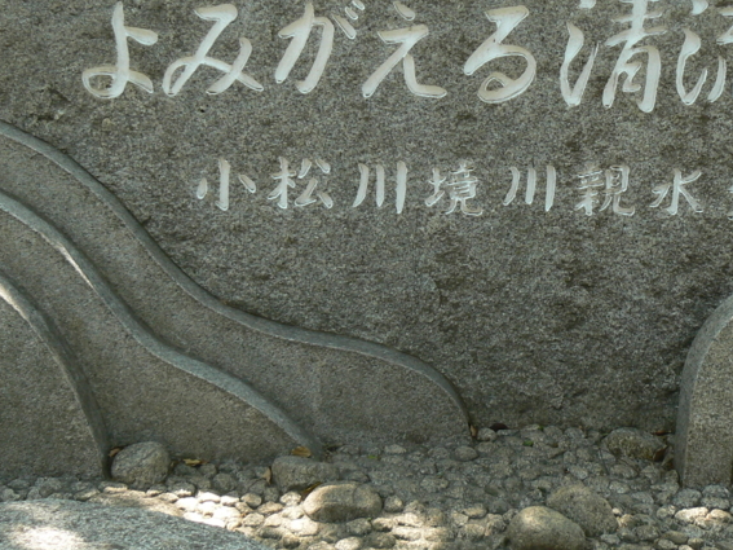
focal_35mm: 65
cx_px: 452
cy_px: 137
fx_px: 1376
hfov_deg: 29.7
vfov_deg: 22.4
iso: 80
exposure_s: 1/100
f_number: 4
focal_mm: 6
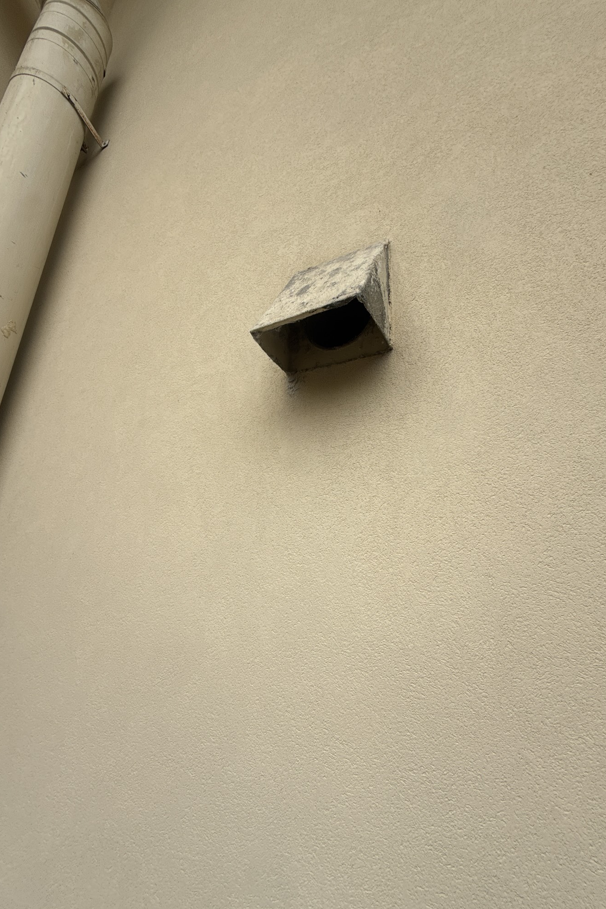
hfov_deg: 77.3
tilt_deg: +21.2
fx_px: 379
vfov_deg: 100.4
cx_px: 317
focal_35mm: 15
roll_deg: -3.4
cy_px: 467
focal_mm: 2.22
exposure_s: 1/1189
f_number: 2.2
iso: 50
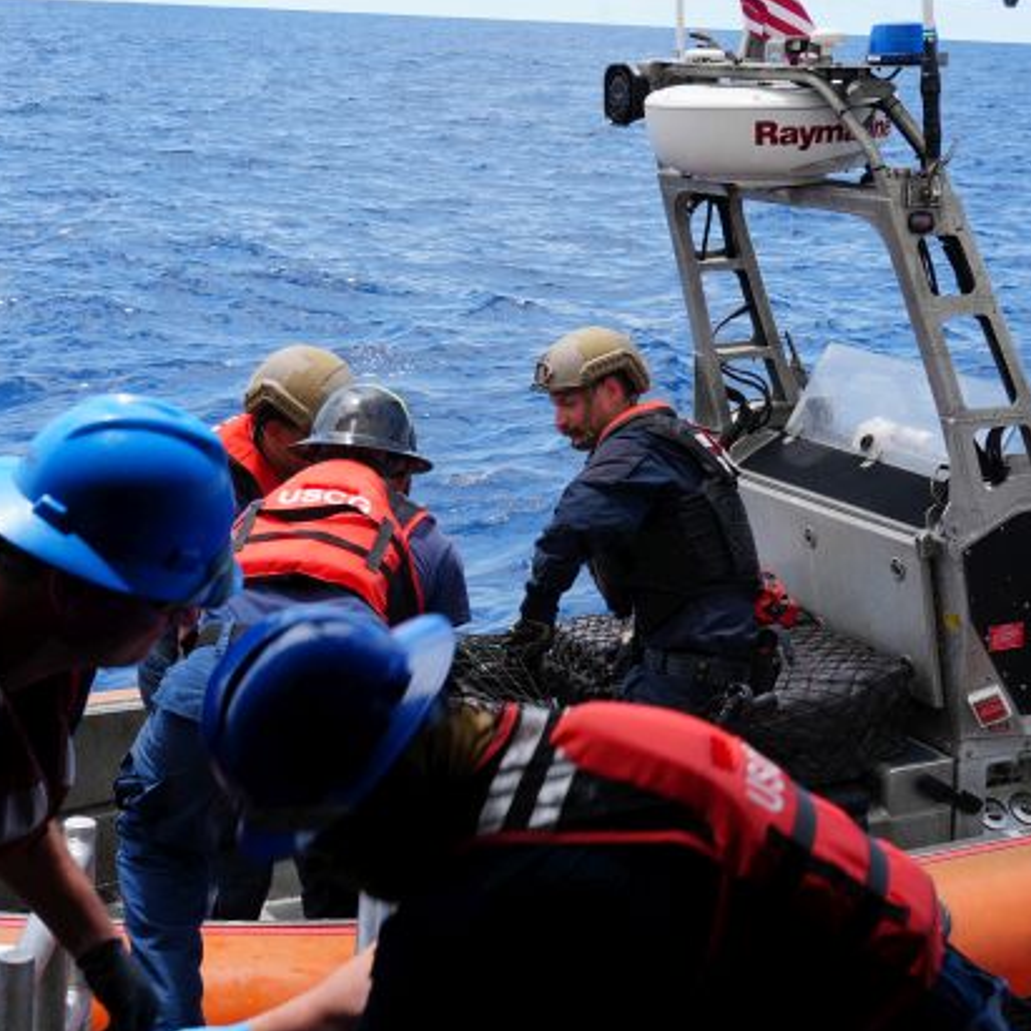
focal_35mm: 69
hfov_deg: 25.0
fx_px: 2325
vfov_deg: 25.0
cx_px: 499
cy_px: 514
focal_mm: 48
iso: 80
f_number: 10
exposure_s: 1/100
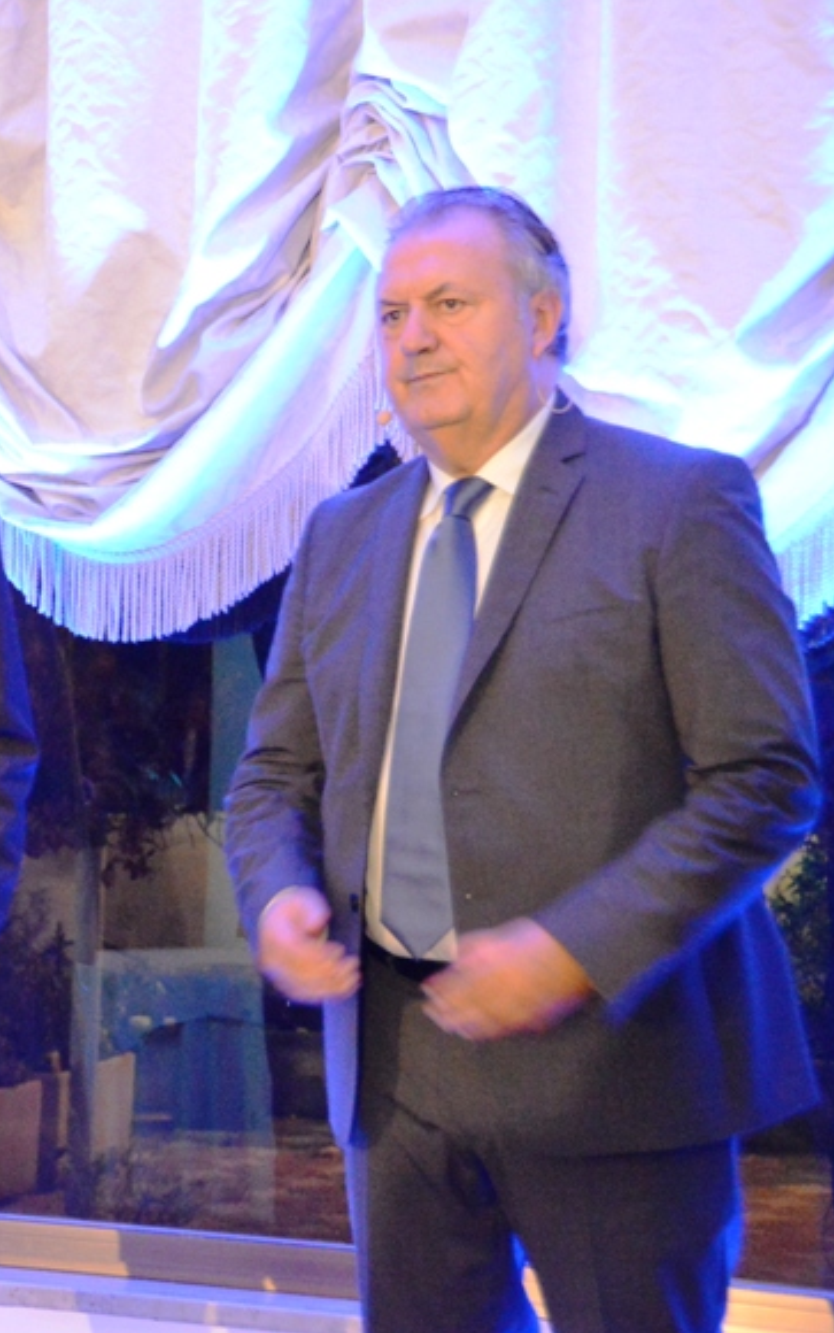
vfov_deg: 18.3
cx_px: -182
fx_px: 4142
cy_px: 664
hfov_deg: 11.3
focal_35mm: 114
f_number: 4.5
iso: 6400
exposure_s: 1/30
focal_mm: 48
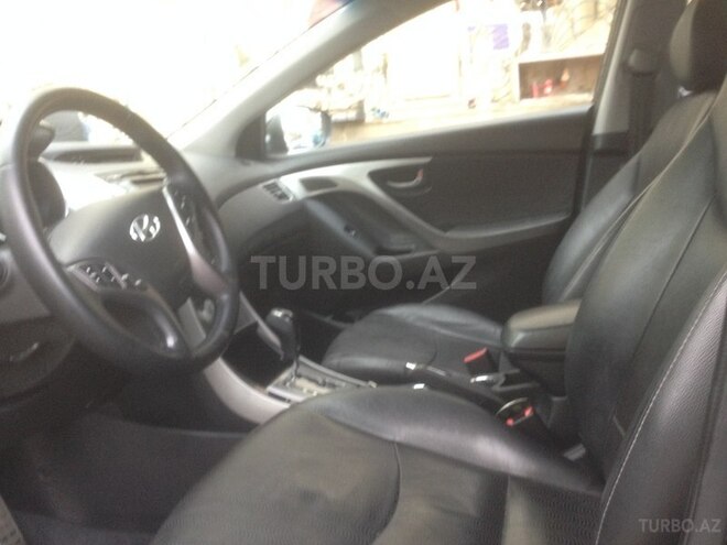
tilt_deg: -9.7
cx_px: 364
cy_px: 272
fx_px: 693
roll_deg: +4.4
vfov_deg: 42.9
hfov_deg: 55.4
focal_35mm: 33
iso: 160
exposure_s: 1/20
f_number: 2.4
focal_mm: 4.12
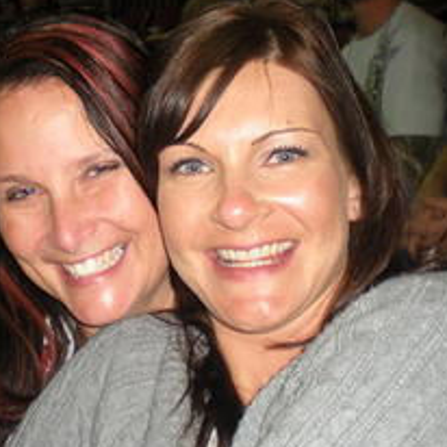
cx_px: 151
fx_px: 1110
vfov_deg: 22.7
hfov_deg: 22.7
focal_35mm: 76
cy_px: 178
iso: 64
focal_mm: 6.3
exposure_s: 1/60
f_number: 3.1
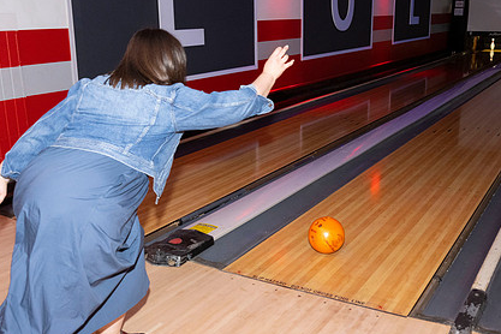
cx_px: 264
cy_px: 163
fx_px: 571
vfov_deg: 32.6
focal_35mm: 41
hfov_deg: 47.4
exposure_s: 1/100
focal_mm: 24
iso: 2000
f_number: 5.6
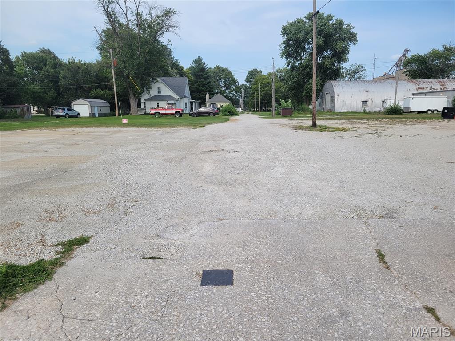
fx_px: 342
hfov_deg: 67.3
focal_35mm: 26
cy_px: 170
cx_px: 228
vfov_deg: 53.1
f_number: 1.8
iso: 40
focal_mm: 5.4
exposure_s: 1/2296
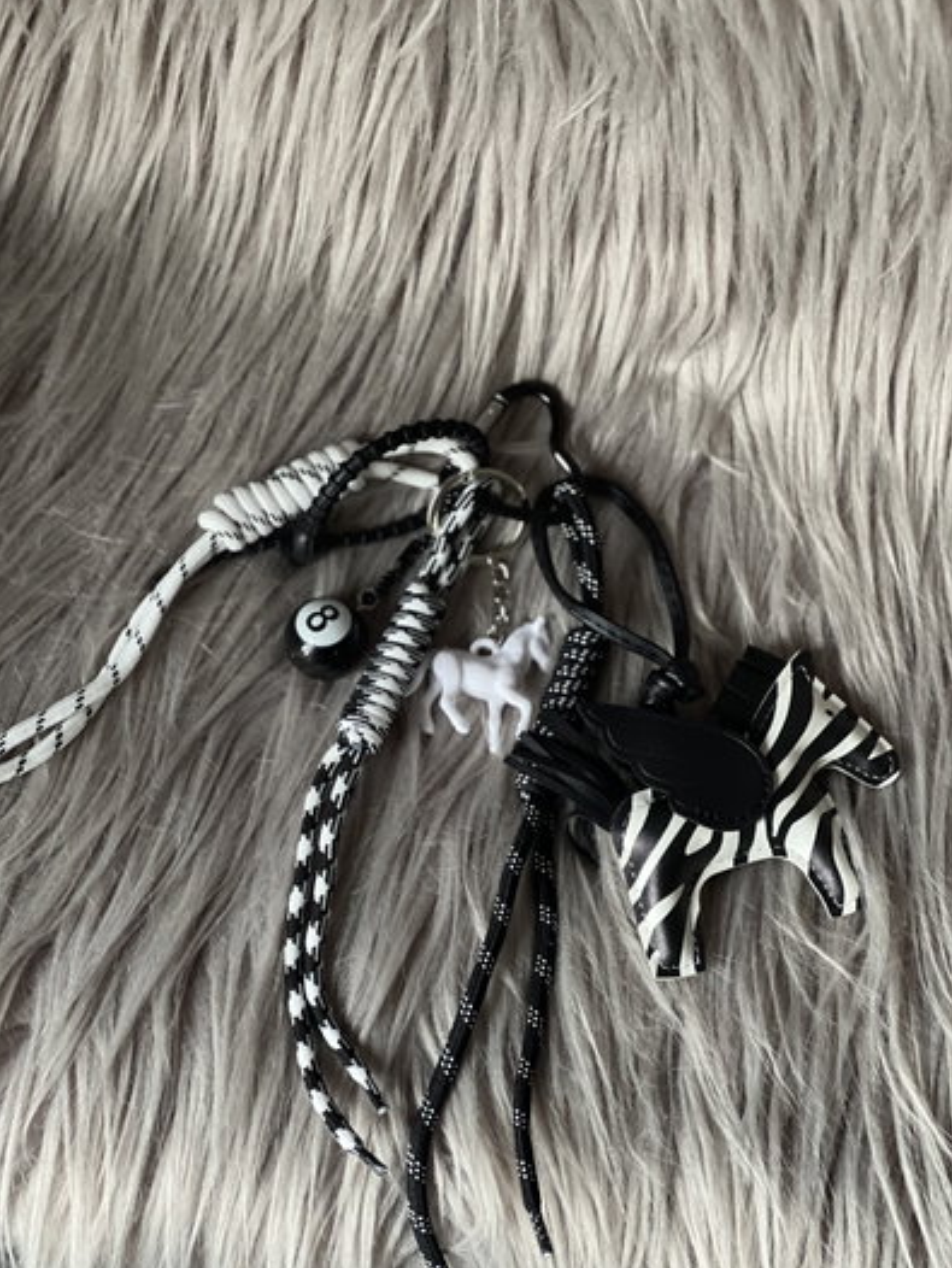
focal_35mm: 78
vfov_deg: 25.0
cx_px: 472
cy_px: 630
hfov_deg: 18.9
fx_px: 2858
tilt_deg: -73.7
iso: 500
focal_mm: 9
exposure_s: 1/24
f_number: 2.8
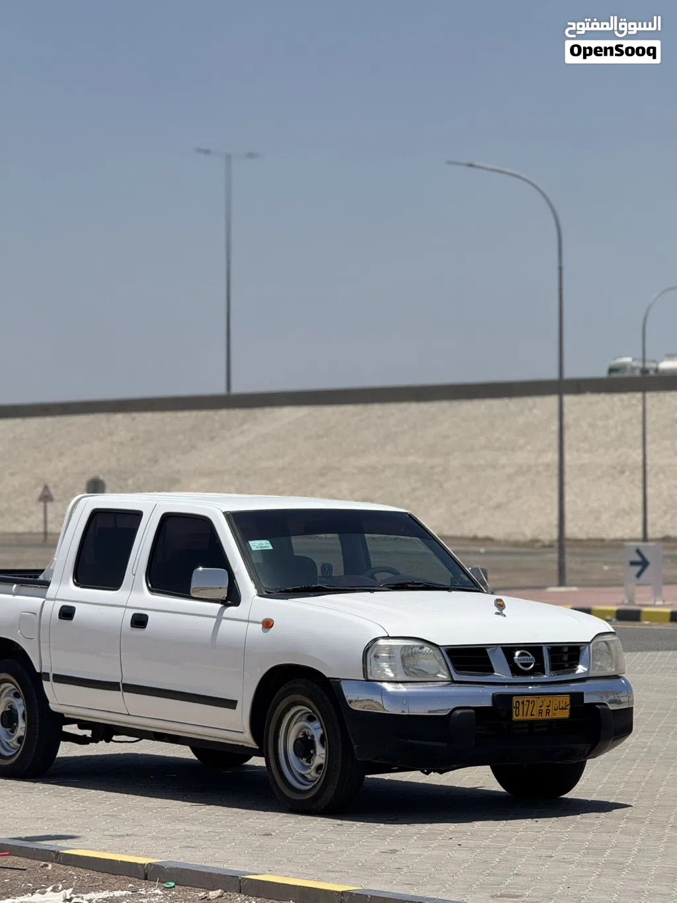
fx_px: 3129
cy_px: 452
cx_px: 338
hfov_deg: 12.3
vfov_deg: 16.4
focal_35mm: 120
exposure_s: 1/2439
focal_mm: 15.66
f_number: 2.8
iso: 50
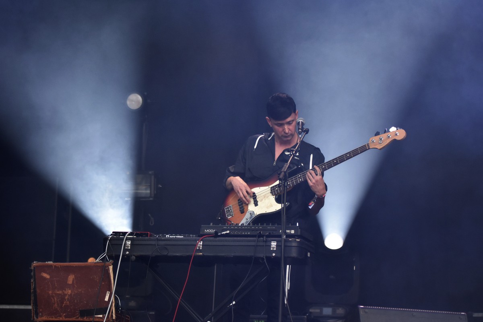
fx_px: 1731
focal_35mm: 129
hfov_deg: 15.9
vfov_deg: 10.6
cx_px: 242
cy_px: 161
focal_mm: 86
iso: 1250
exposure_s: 1/2500
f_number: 2.8
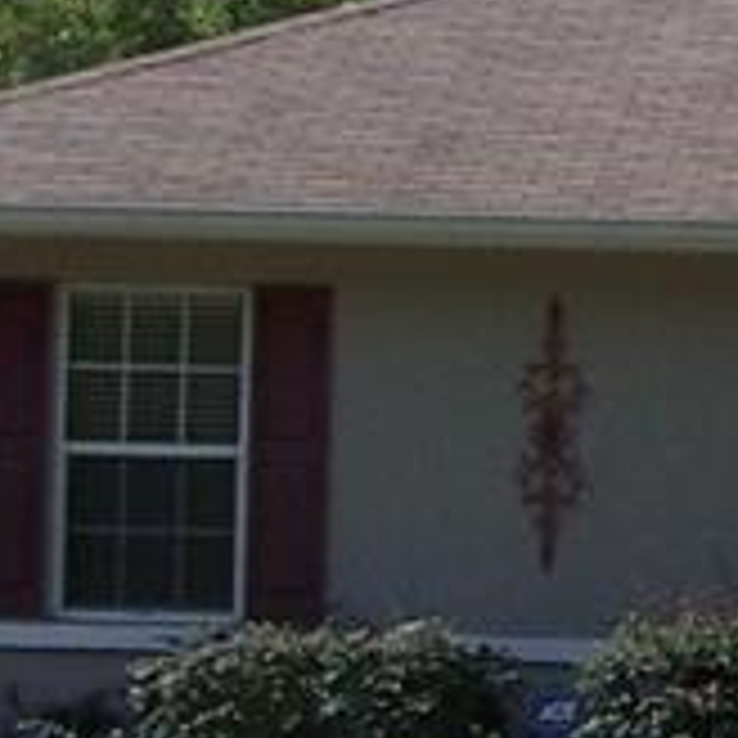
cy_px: 220
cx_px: 1384
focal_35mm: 210
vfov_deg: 8.3
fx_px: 5065
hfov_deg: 8.0
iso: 80
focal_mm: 6.3
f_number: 4
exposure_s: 1/1000
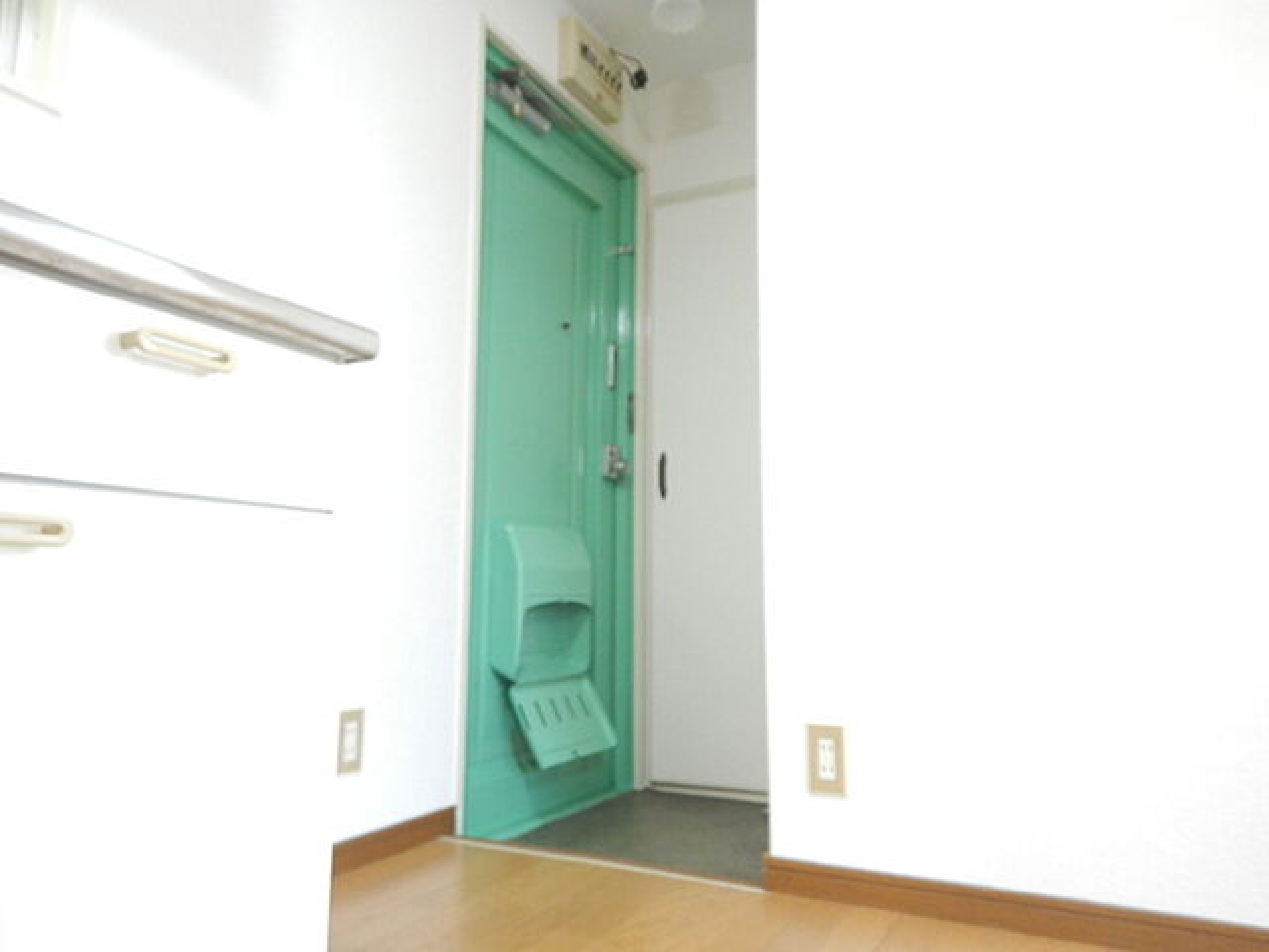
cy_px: 476
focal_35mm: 24
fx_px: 880
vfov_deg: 56.8
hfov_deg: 71.6
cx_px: 634
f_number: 2.8
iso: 400
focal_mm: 4.3
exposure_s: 1/25
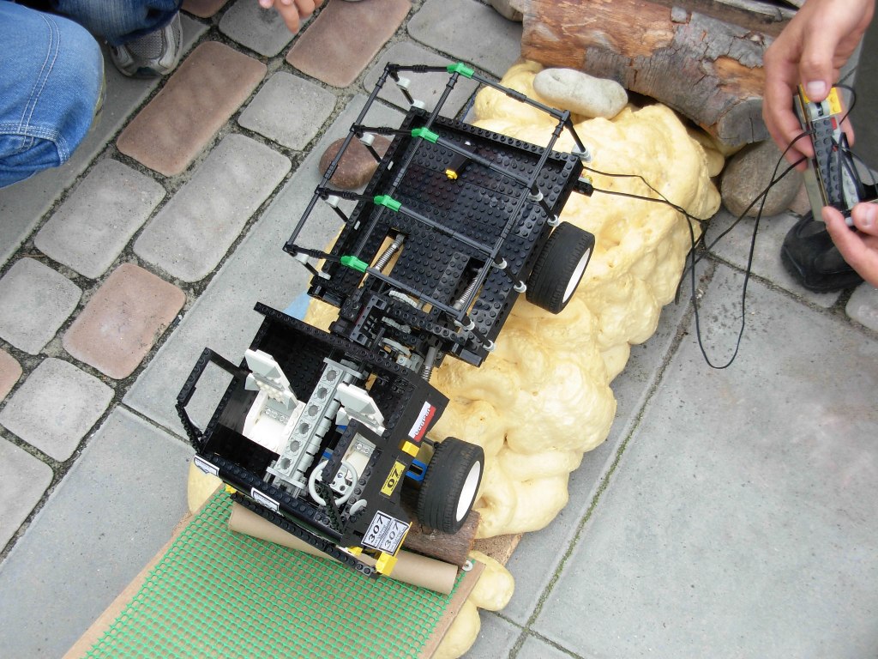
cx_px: 439
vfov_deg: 32.2
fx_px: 1141
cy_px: 330
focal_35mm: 45
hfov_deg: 42.1
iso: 79
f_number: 3.1
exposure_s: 1/148
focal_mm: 7.5
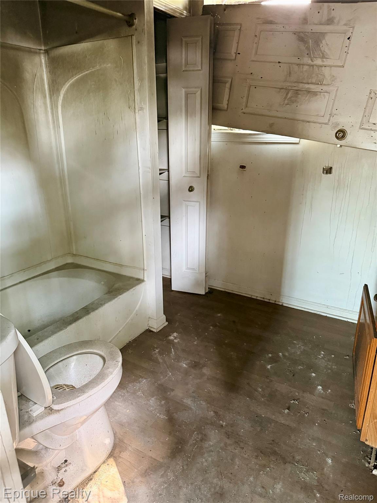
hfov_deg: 56.8
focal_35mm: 24
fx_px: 349
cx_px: 188
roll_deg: +0.2
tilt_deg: -19.9
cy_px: 252
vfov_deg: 71.6
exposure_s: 1/47
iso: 800
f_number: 1.78
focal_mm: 6.76
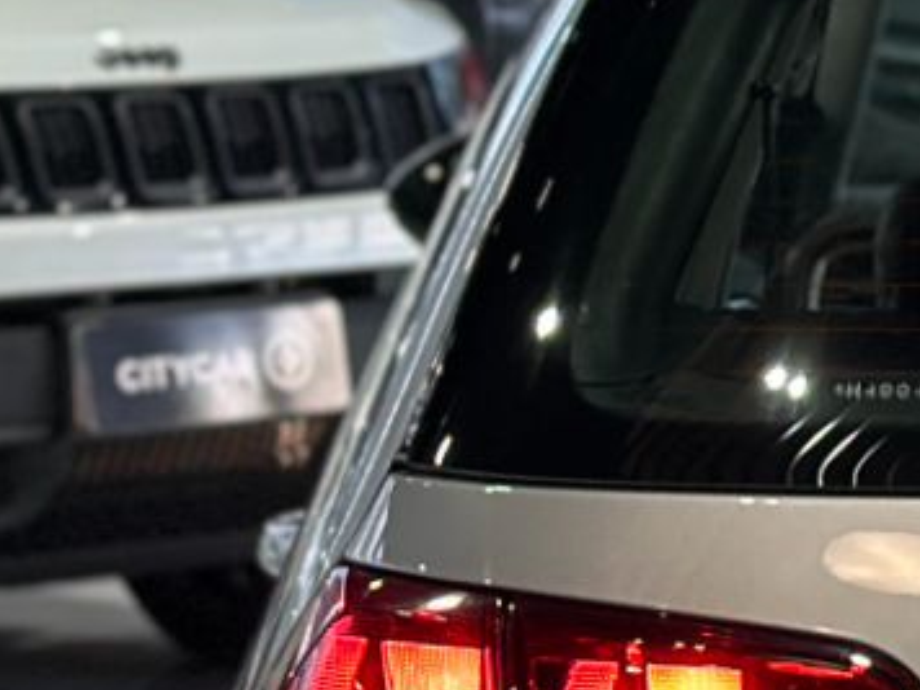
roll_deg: +0.4
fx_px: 6884
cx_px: 1685
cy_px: 886
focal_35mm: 259
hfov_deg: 7.4
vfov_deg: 5.7
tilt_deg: -10.4
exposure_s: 1/120
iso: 160
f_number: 1.78
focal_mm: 6.86
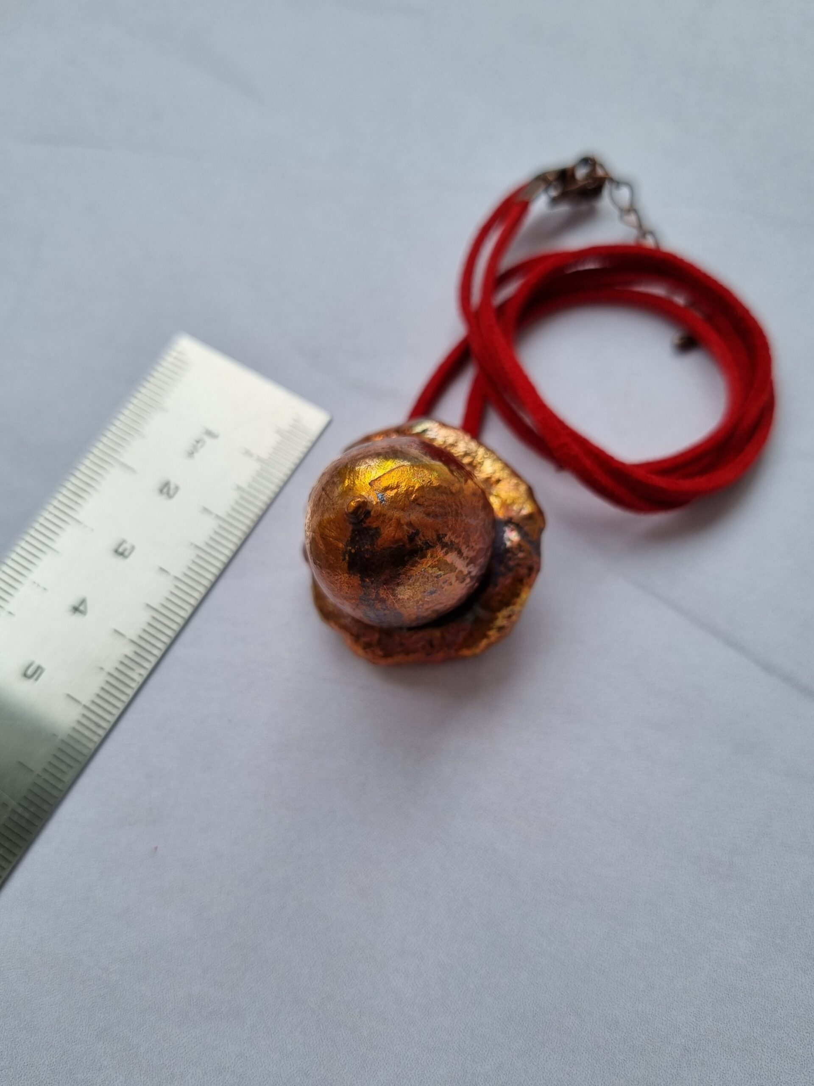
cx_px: 407
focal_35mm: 26
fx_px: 815
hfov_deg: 53.1
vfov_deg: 67.3
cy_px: 543
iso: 50
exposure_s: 1/500
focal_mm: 5.4
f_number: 1.8
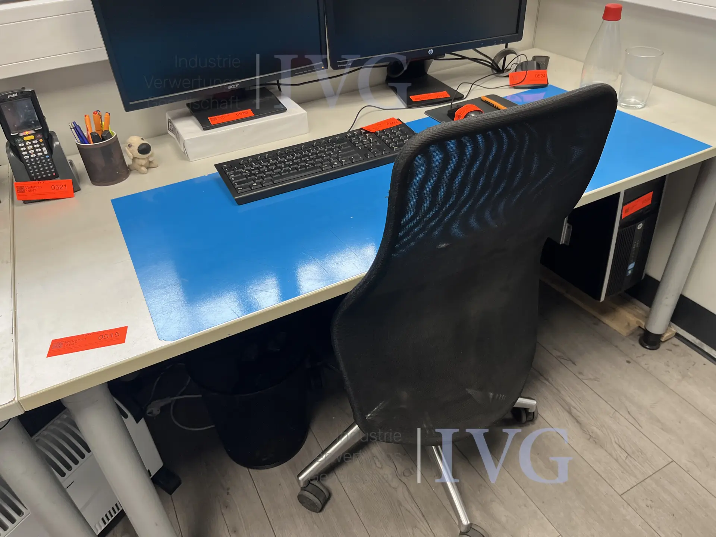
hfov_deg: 67.3
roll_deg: +3.2
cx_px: 358
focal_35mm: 26
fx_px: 538
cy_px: 268
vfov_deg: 53.1
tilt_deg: -34.8
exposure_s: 1/100
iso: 125
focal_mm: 5.1
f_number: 1.6
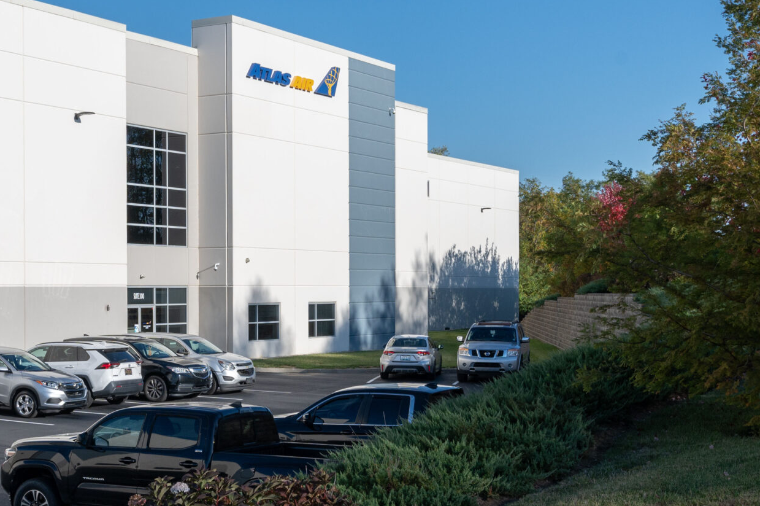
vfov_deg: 21.8
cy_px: 314
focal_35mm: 62
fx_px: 1308
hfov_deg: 31.8
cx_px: 185
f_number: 9
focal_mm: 30
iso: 250
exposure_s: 1/800
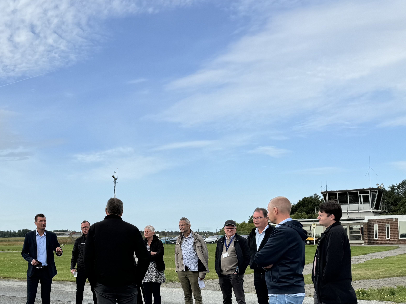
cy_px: 226
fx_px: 516
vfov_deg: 32.3
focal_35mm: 44
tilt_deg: +2.7
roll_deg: +1.4
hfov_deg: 40.2
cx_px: 52
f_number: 1.78
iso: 80
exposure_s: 1/3597
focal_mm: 6.76
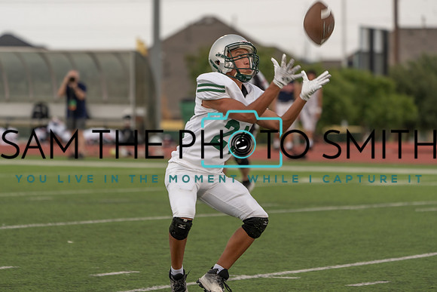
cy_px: 146
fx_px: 3351
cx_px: 218
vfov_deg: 5.0
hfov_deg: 7.5
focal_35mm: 276
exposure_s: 1/500
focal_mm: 276
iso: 640
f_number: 5.6
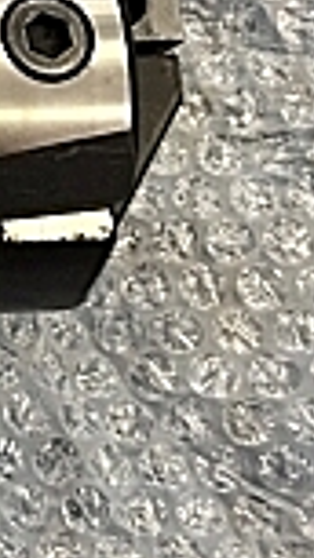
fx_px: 1896
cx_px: -646
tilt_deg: -83.1
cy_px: 95
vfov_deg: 16.6
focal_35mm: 128
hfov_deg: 8.0
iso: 25
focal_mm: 3.99
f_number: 1.8
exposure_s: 1/30
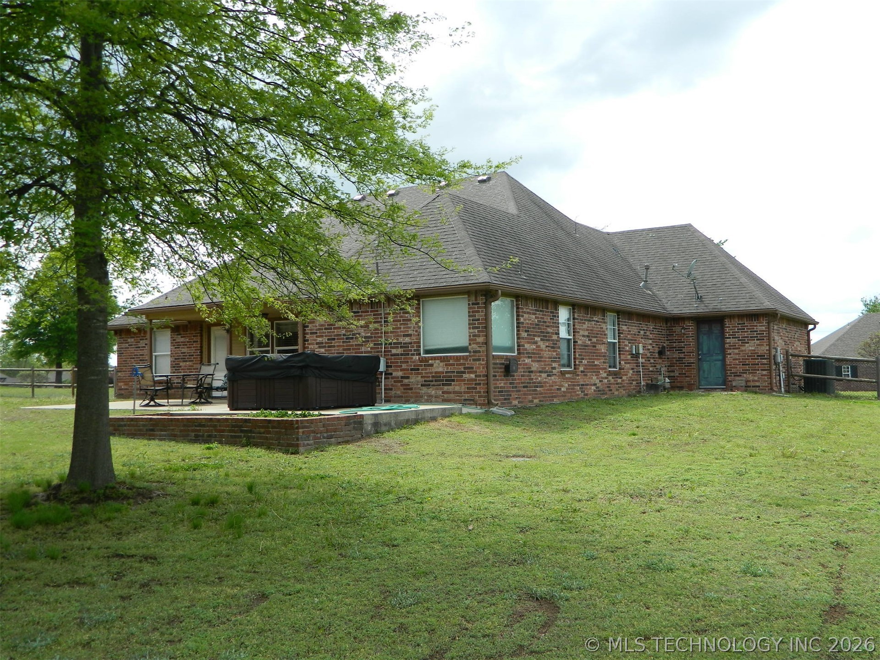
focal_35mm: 35
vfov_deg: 40.7
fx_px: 890
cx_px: 440
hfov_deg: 52.6
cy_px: 330
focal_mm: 6.2
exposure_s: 1/500
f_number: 3.3
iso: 80
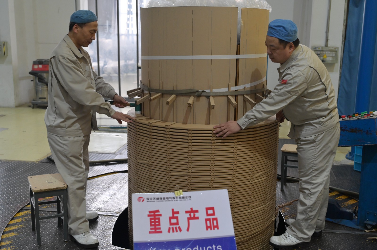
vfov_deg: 31.8
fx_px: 439
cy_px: 125
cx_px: 188
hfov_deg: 46.4
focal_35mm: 42
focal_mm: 42
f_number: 4
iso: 2500
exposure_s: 1/50
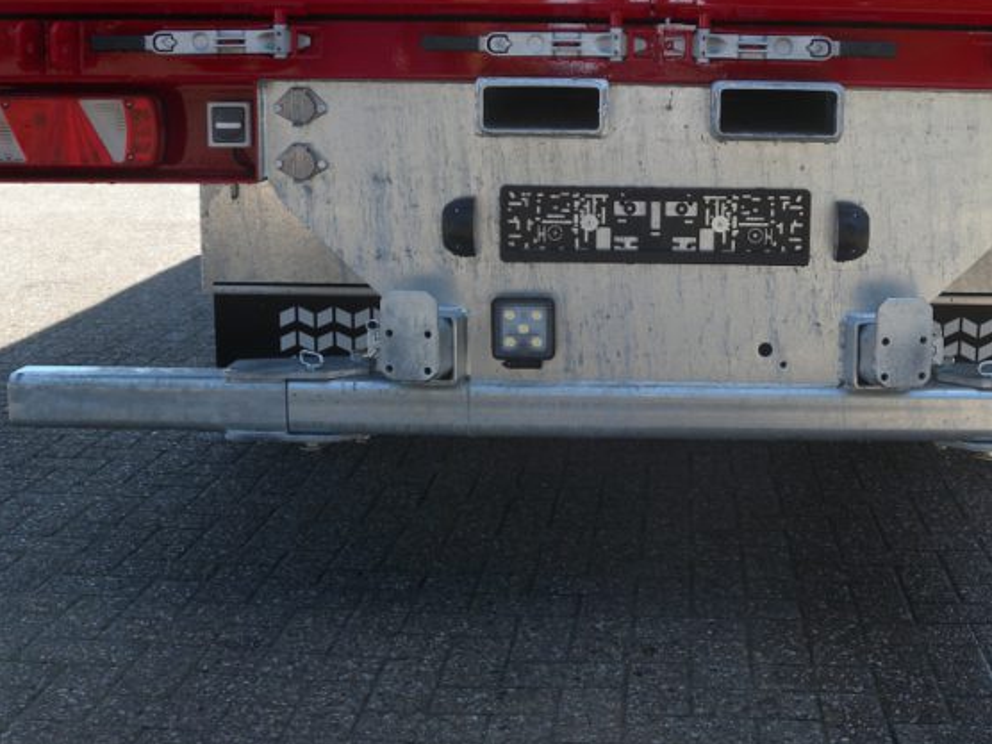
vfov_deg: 30.8
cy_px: 303
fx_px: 1347
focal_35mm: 47
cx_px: 653
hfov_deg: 40.0
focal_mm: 7.3
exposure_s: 1/215
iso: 64
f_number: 4.5
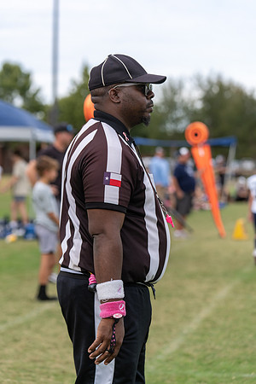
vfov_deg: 20.6
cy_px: 192
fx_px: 1056
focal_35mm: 99
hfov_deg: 13.8
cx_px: 128
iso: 200
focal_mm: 99
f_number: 3.5
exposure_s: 1/1250
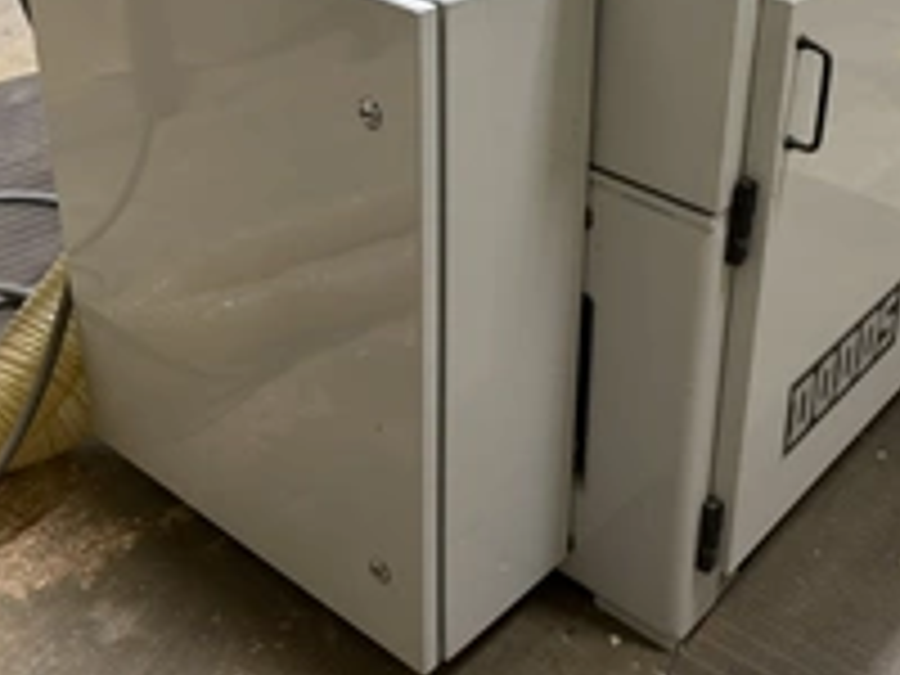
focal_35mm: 48
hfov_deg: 38.5
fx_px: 1248
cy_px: 104
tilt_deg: -25.7
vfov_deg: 29.3
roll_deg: -5.1
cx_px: 693
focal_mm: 6.76
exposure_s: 1/60
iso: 160
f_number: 1.78
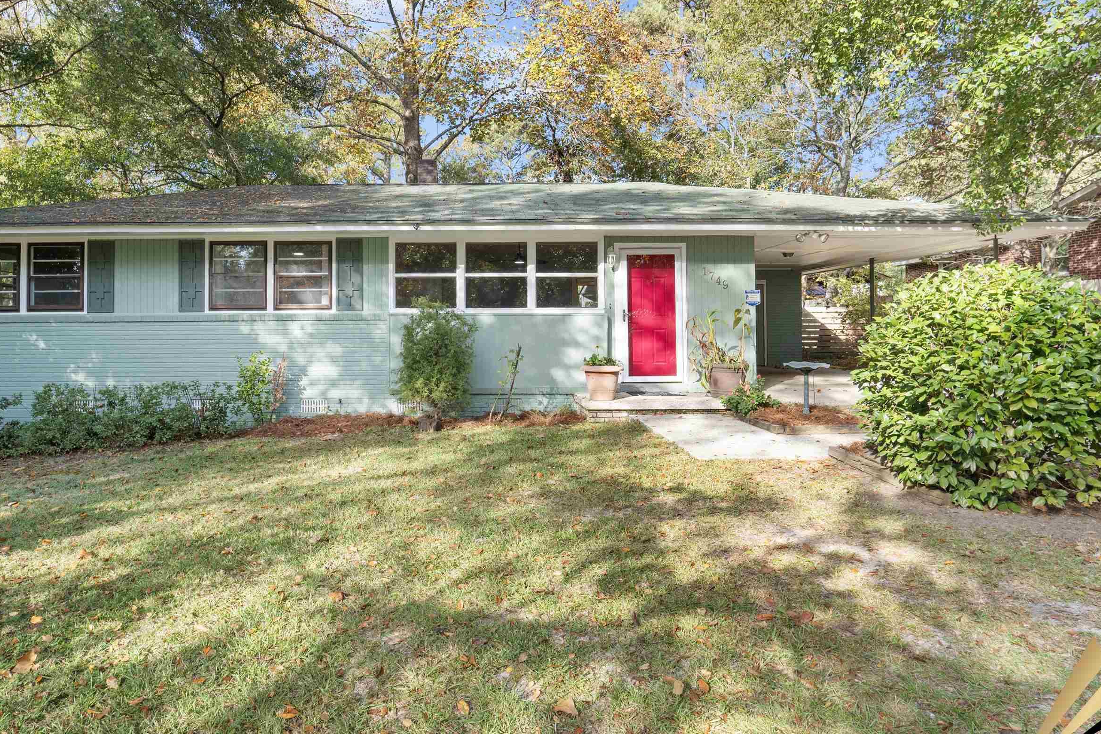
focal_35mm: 22
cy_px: 320
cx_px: 464
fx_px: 662
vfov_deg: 57.8
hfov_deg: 78.9
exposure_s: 1/40
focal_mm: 11
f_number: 6.3
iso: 200
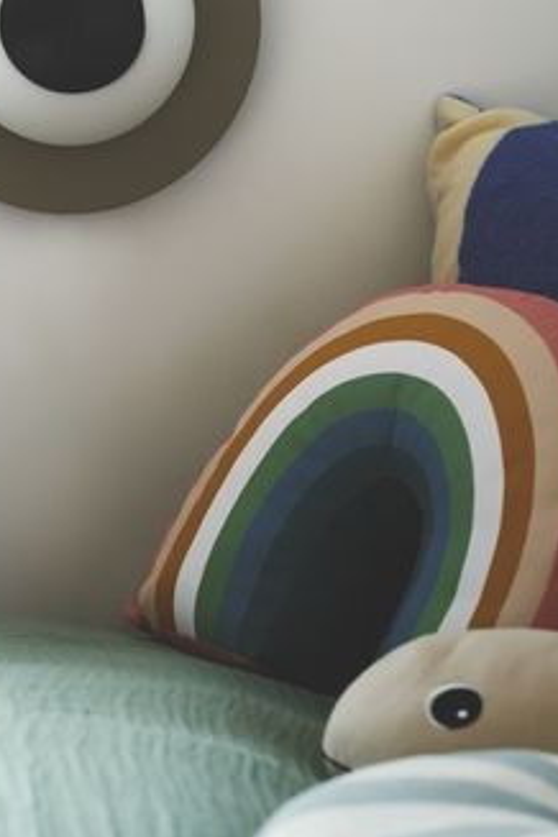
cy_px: 356
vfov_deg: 13.2
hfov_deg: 8.8
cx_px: 233
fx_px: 3627
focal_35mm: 156
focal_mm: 85
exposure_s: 5
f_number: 5.6
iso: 100
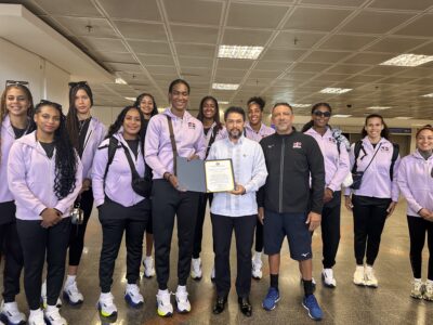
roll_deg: -1.2
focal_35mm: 24
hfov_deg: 71.6
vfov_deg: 56.8
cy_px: 162
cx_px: 216
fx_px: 300
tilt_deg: -4.0
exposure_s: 1/60
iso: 200
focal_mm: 6.86
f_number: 1.78
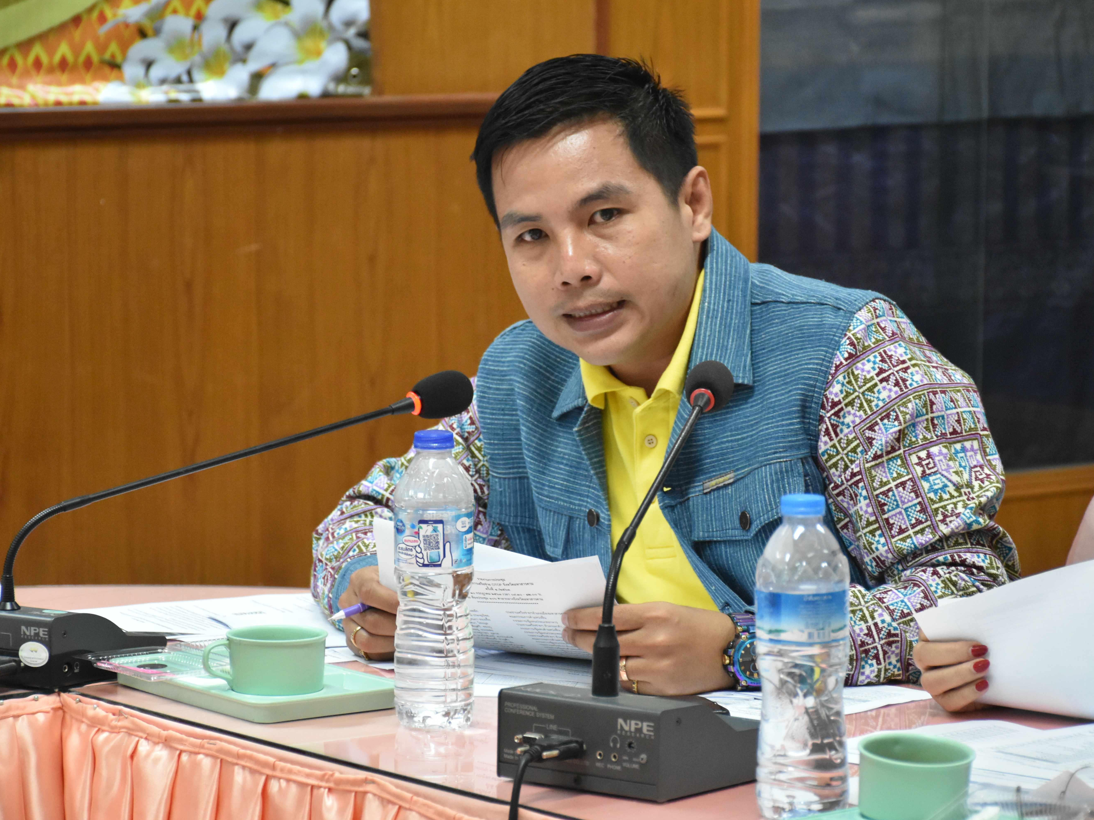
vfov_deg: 10.1
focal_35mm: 147
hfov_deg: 13.4
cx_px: 608
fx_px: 4646
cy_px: 412
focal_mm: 90
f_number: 5.3
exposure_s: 1/100
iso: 3200
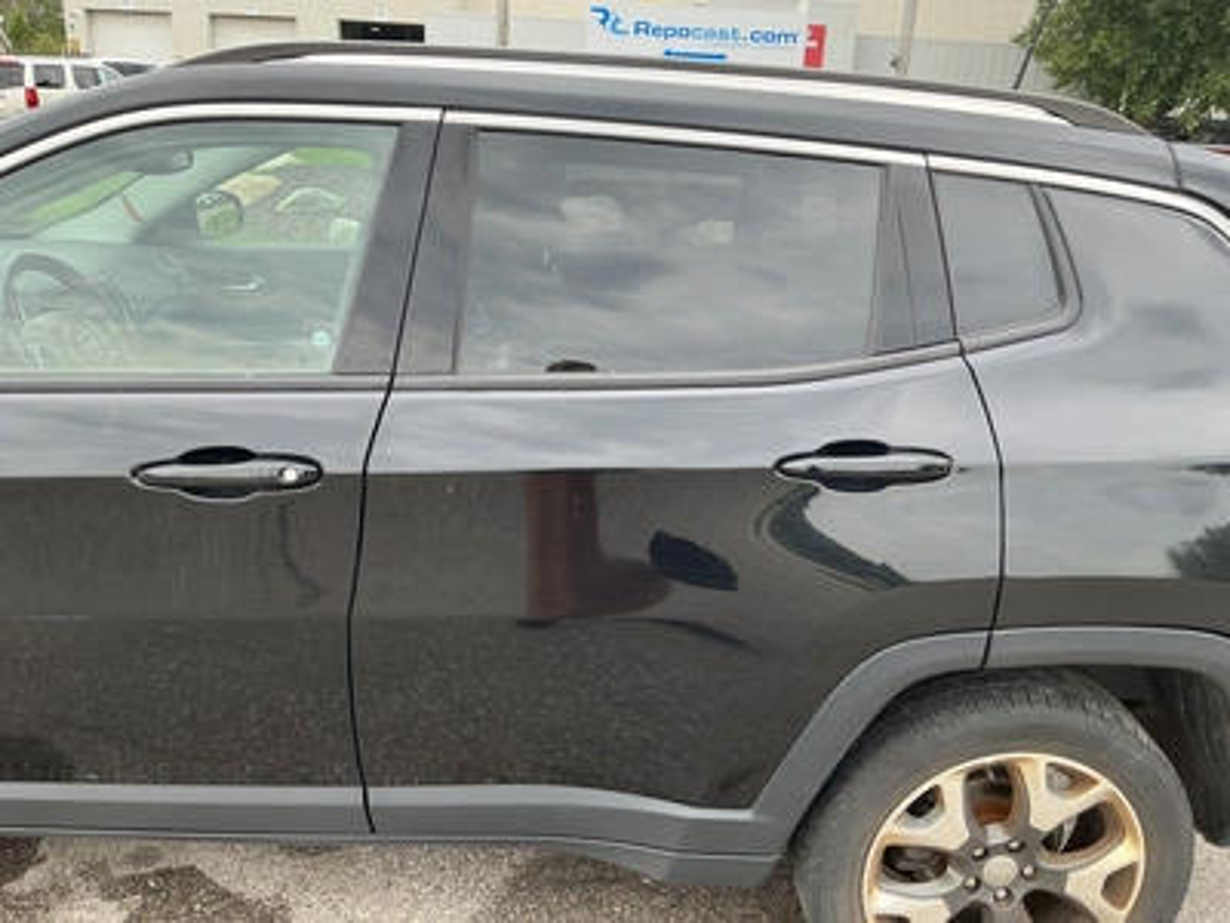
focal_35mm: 28
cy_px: 462
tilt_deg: -16.8
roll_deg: -4.4
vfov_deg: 49.7
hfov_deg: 63.4
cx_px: 615
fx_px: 995
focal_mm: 3
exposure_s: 1/248
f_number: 1.8
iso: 25
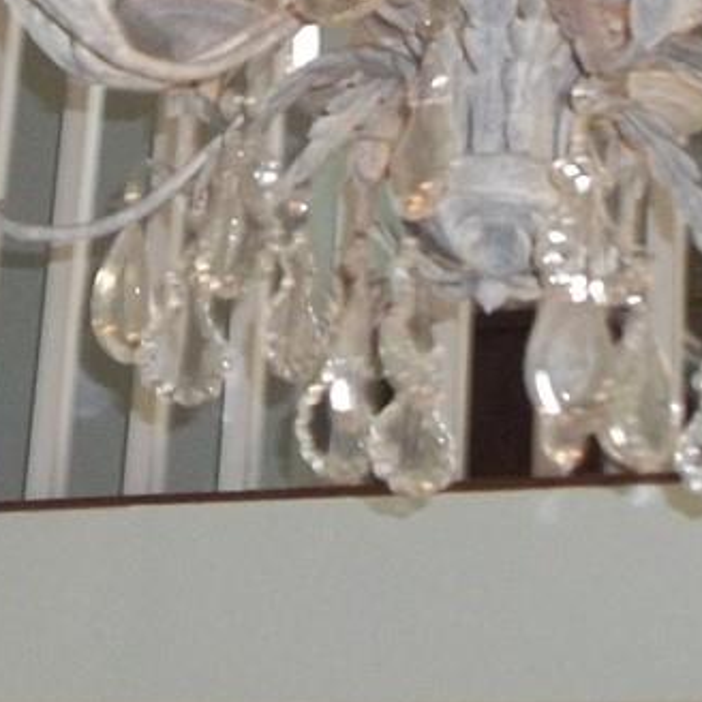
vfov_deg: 12.2
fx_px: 3166
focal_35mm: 138
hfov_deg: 12.6
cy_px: -229
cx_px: 107
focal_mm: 5.7
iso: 160
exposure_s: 1/50
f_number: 2.9
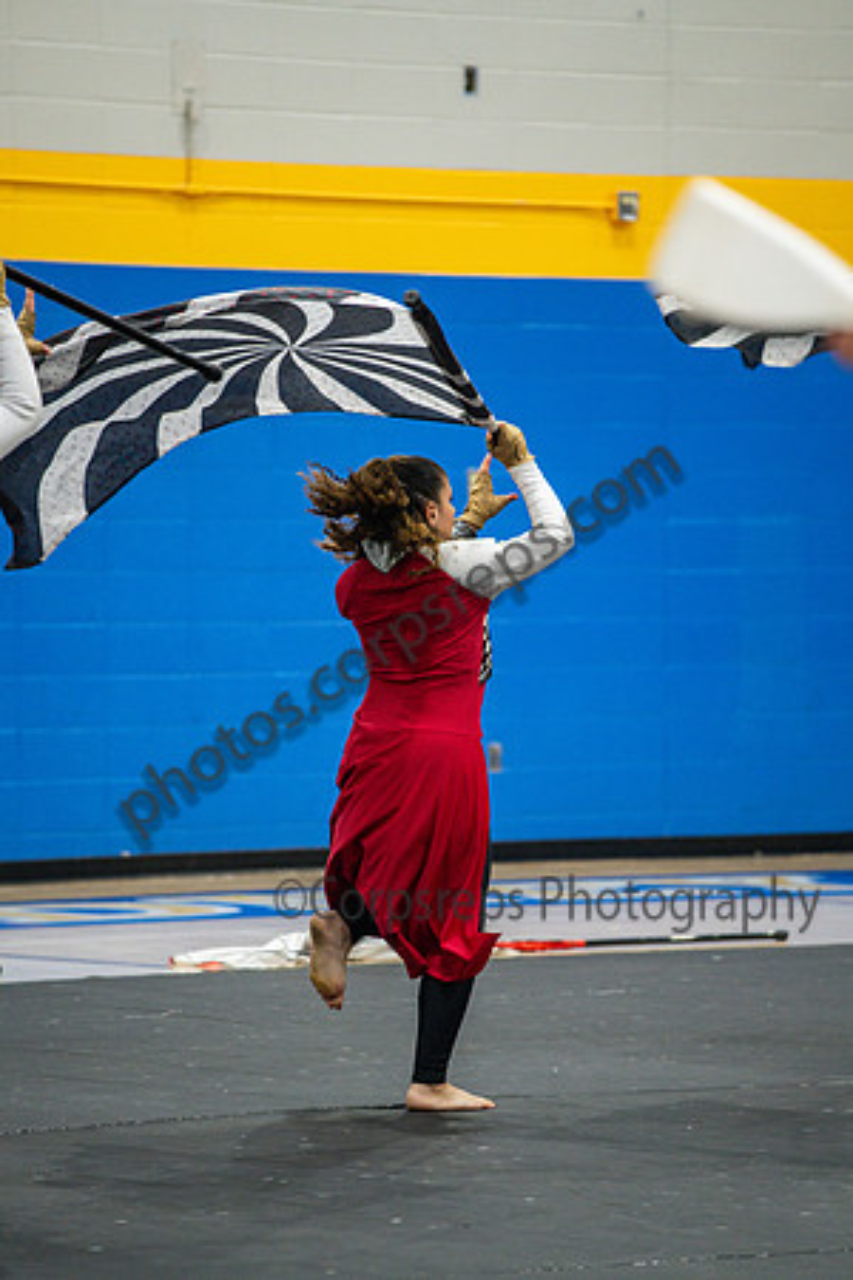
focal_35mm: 200
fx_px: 7108
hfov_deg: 6.9
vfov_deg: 10.3
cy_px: 640
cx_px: 426
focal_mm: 200
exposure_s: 1/500
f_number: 4
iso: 4000
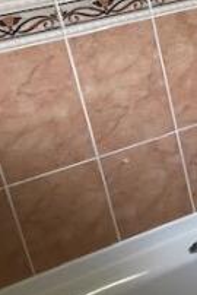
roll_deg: +4.6
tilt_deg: -22.7
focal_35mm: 84
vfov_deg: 24.0
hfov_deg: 13.4
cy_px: 83
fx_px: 688
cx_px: 424
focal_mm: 3.99
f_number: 1.8
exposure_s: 1/50
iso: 25
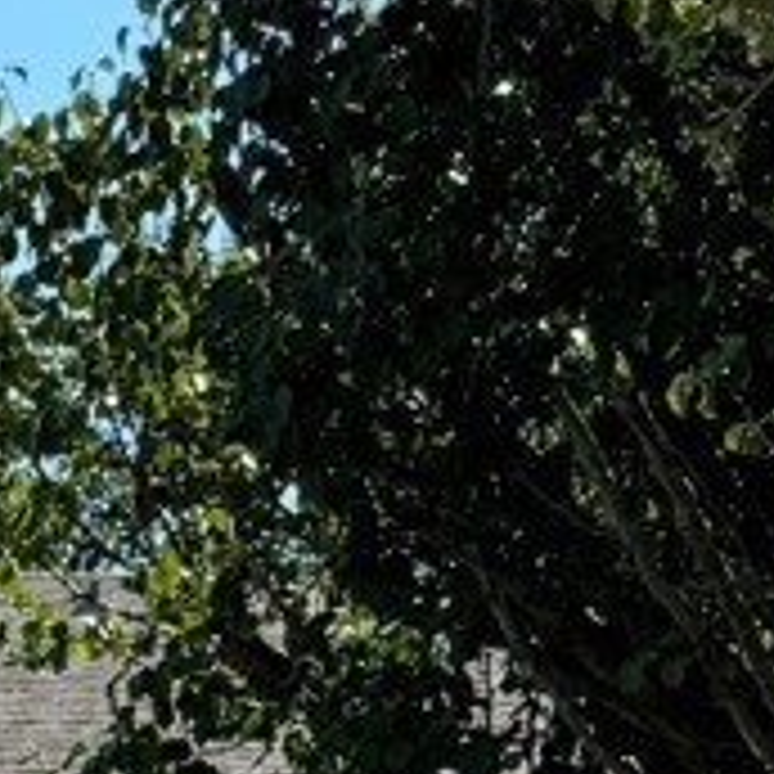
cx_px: -1174
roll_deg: +0.1
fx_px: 4781
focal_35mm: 189
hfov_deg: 8.4
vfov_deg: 8.6
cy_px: 1706
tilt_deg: -1.1
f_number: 1.78
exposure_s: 1/3597
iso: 80
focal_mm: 6.76
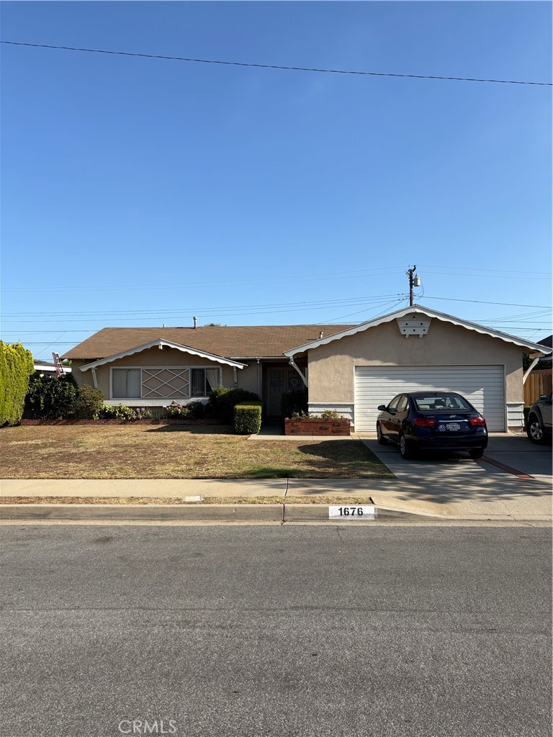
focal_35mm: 26
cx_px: 276
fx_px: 554
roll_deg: -1.2
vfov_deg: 67.3
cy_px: 368
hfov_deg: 53.1
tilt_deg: +3.2
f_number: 1.6
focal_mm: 5.96
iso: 50
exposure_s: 1/2985
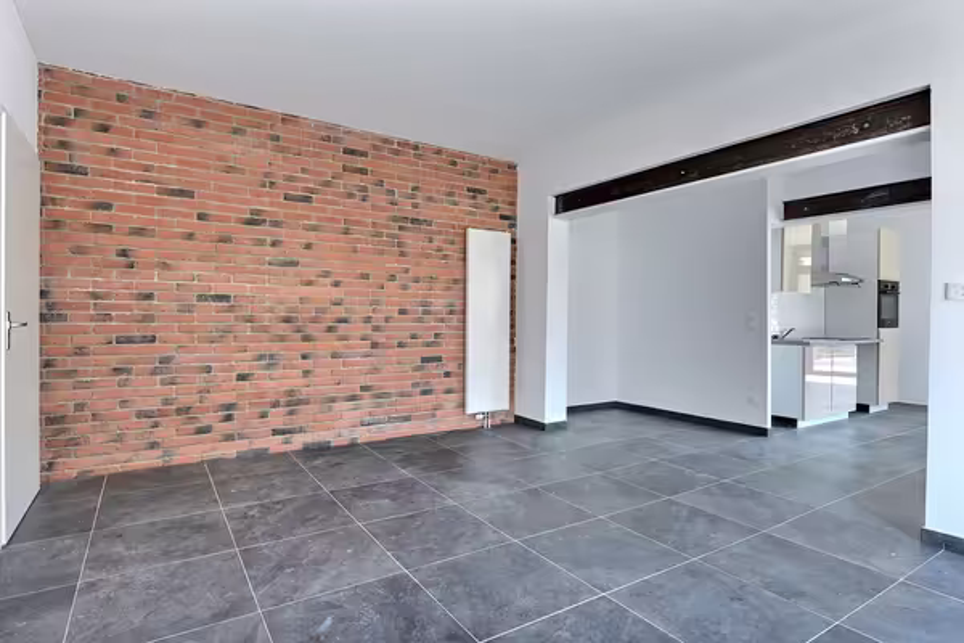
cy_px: 322
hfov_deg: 86.9
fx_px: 509
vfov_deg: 64.6
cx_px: 482
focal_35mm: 19
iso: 200
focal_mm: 19
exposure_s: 1/2
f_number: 8
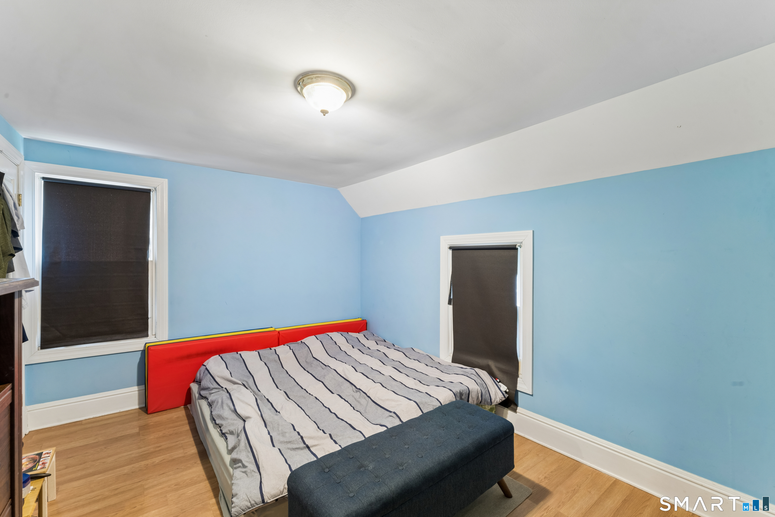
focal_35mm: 15
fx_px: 327
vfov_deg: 76.6
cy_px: 258
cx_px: 388
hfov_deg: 99.6
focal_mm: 15.2
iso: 400
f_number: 13
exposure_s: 1
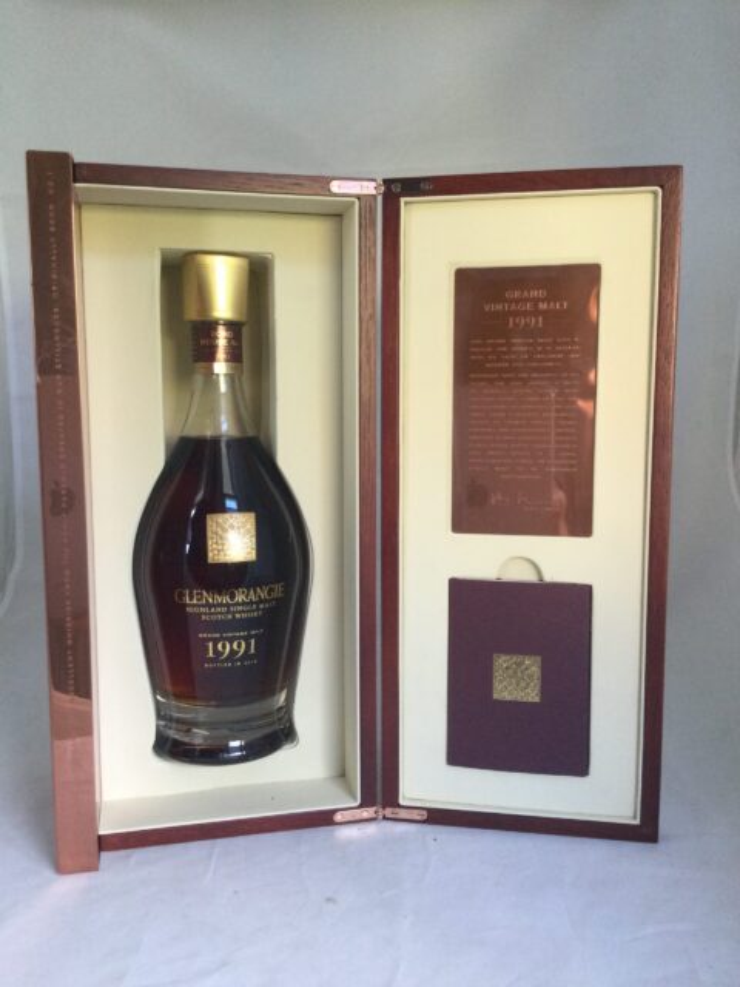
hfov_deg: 45.4
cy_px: 494
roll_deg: +1.0
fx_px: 884
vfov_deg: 58.4
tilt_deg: -5.7
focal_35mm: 31
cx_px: 370
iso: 100
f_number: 2.4
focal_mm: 3.3
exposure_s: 1/33
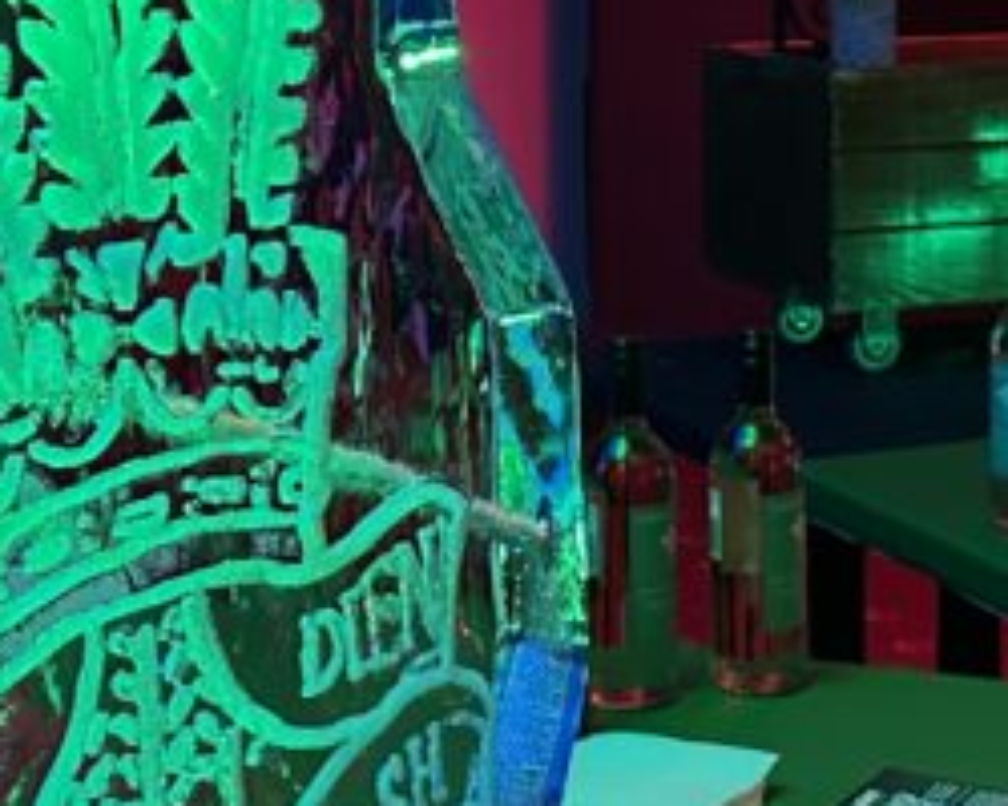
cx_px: 689
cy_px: 169
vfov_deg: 15.9
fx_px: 2864
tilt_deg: -6.8
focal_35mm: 96
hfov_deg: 19.9
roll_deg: +0.2
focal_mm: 6.86
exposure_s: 1/53
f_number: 1.78
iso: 1000
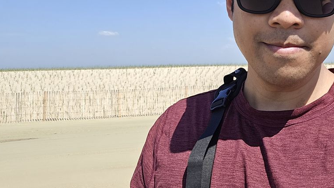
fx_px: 407
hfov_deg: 43.0
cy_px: 42
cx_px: 256
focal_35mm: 46
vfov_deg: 25.6
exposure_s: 1/707
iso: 25
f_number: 2.2
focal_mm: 3.3
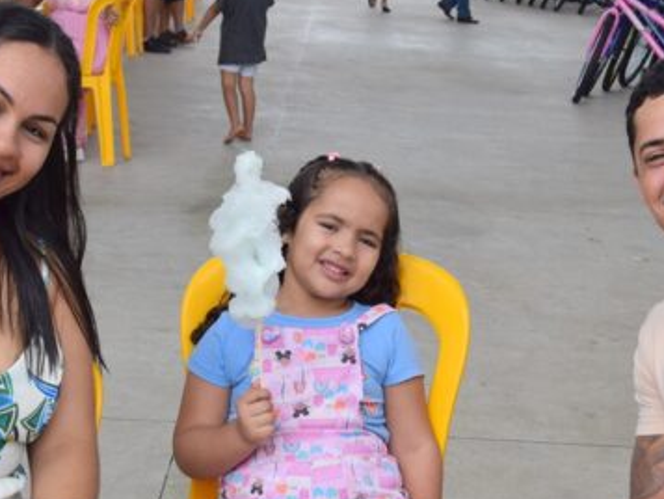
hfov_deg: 25.0
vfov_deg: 18.9
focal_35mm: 78
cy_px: 299
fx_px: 1497
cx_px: 376
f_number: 8
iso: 360
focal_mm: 26
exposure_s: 1/250
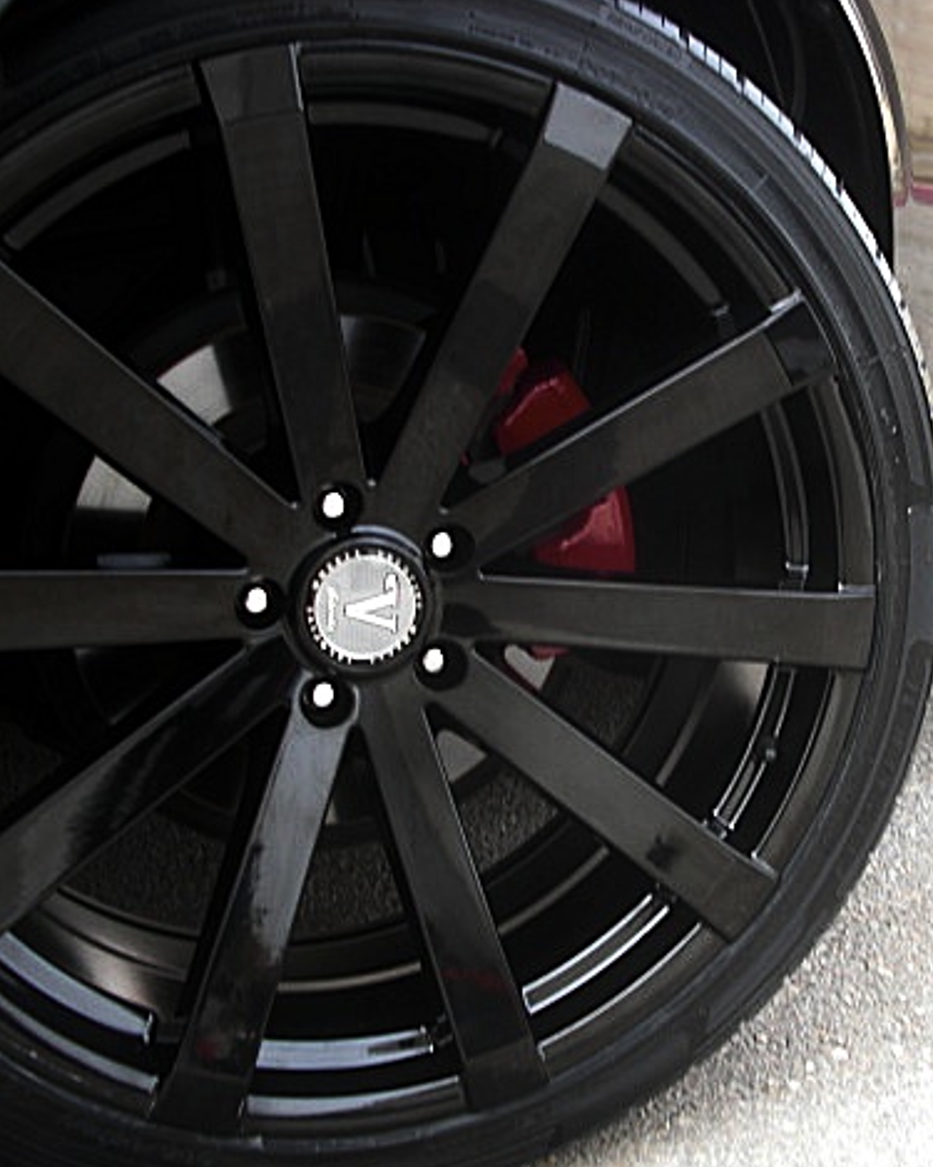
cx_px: 674
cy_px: 585
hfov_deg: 31.0
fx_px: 1657
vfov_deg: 38.8
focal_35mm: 48
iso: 50
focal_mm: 6.3
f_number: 2.8
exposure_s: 1/80
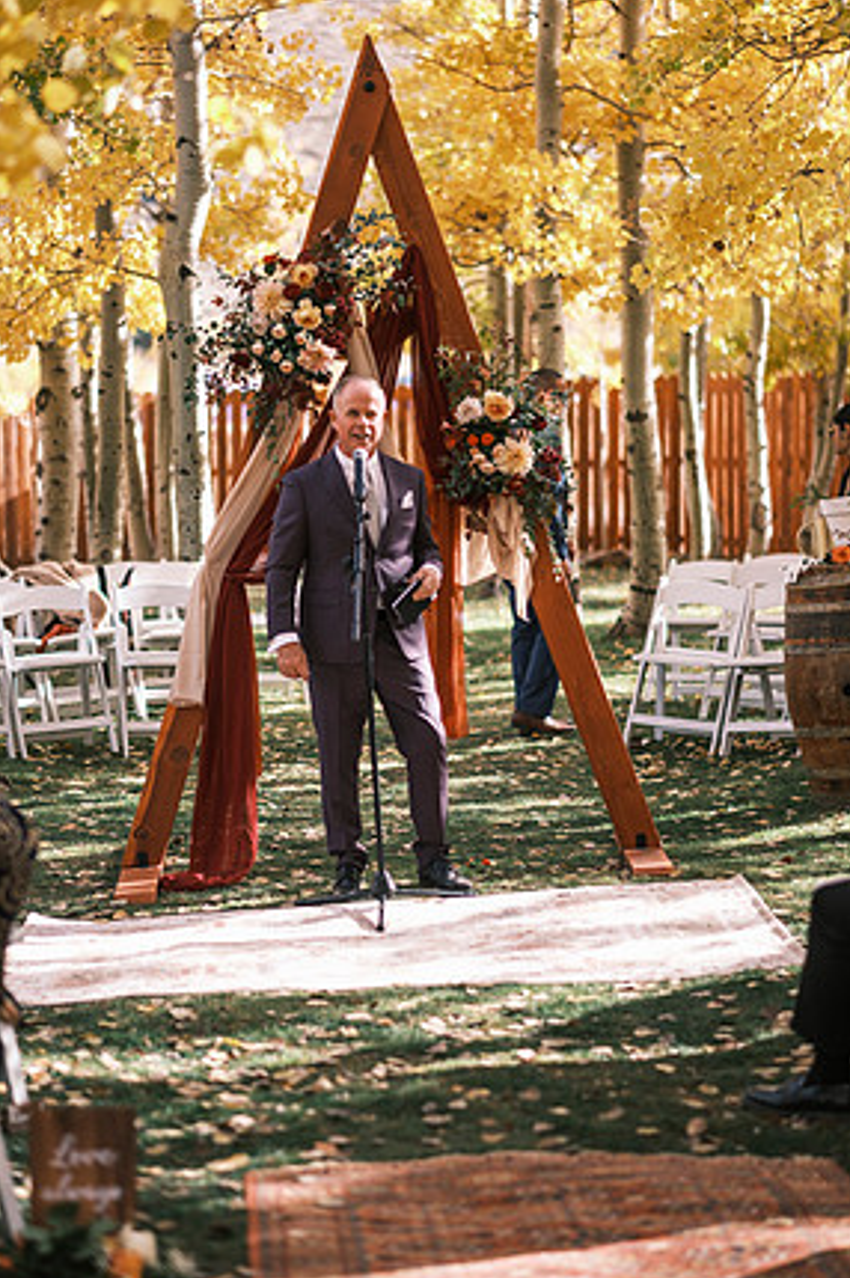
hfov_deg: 15.5
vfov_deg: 23.1
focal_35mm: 88
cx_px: 416
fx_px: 3121
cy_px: 633
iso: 200
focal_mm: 56
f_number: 1.2
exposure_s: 1/2000
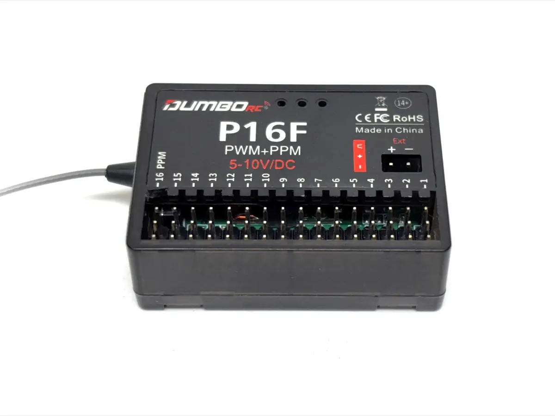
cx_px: 278
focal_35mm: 52
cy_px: 208
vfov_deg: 28.0
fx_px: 834
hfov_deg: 36.8
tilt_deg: -51.6
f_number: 1.6
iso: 40
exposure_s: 1/100
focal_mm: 5.96
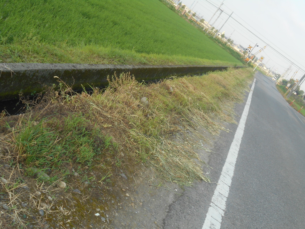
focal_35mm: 49
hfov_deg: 38.9
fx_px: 432
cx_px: 152
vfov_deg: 29.7
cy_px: 114
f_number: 4.5
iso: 80
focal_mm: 8.8
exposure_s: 1/160
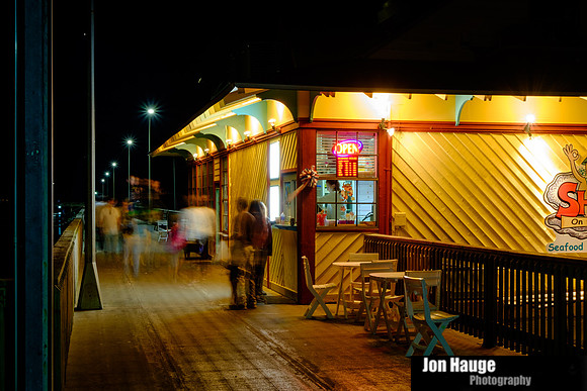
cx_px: 294
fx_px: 881
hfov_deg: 36.9
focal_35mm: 54
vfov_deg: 25.1
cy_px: 196
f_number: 16
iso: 200
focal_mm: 35.8
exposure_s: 6.5
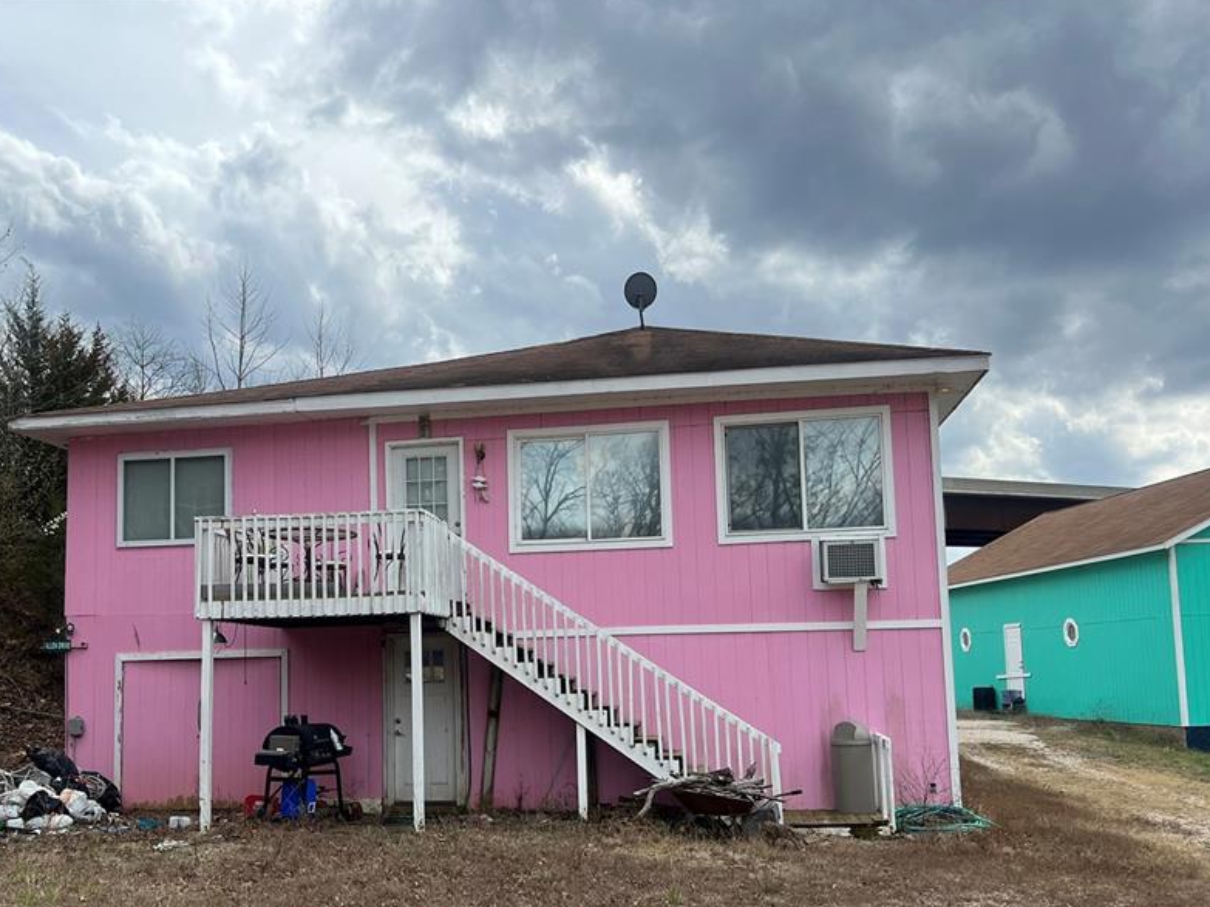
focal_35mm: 34
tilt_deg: +4.4
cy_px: 586
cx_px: 510
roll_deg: +1.8
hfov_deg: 53.7
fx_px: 1188
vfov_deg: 41.4
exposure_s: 1/3831
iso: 50
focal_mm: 5.7
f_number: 1.5
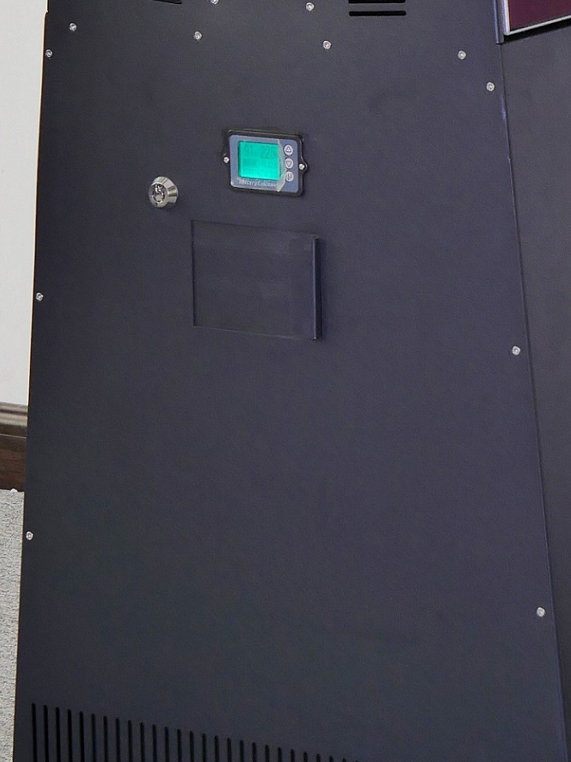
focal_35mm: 181
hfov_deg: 8.2
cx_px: 546
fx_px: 3980
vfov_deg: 10.7
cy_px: -181
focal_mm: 28
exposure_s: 1/50
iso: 200
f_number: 4.7
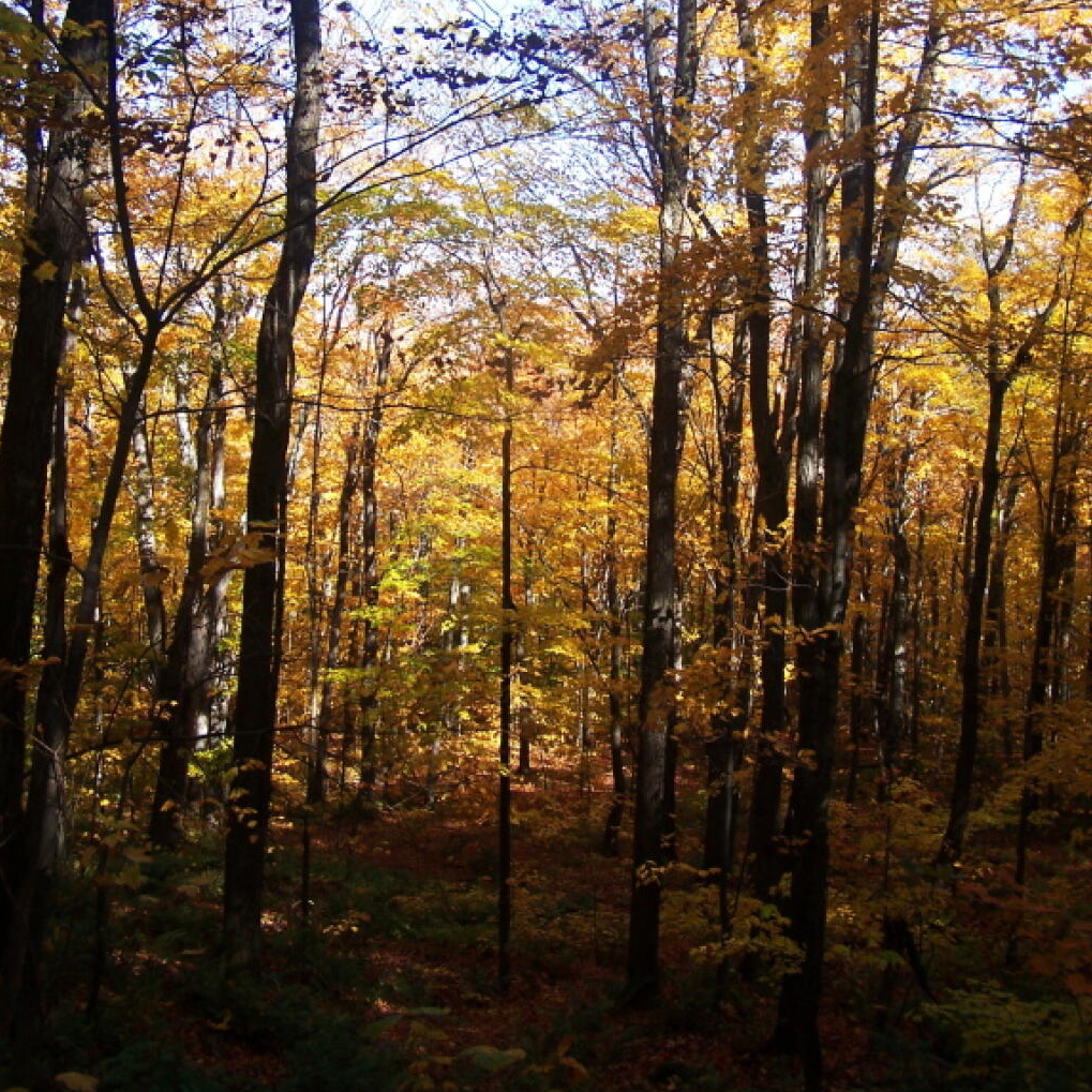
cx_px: 544
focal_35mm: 45
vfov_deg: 37.3
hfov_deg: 37.6
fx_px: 1606
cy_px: 411
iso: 80
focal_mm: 6.3
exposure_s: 1/320
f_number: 2.8
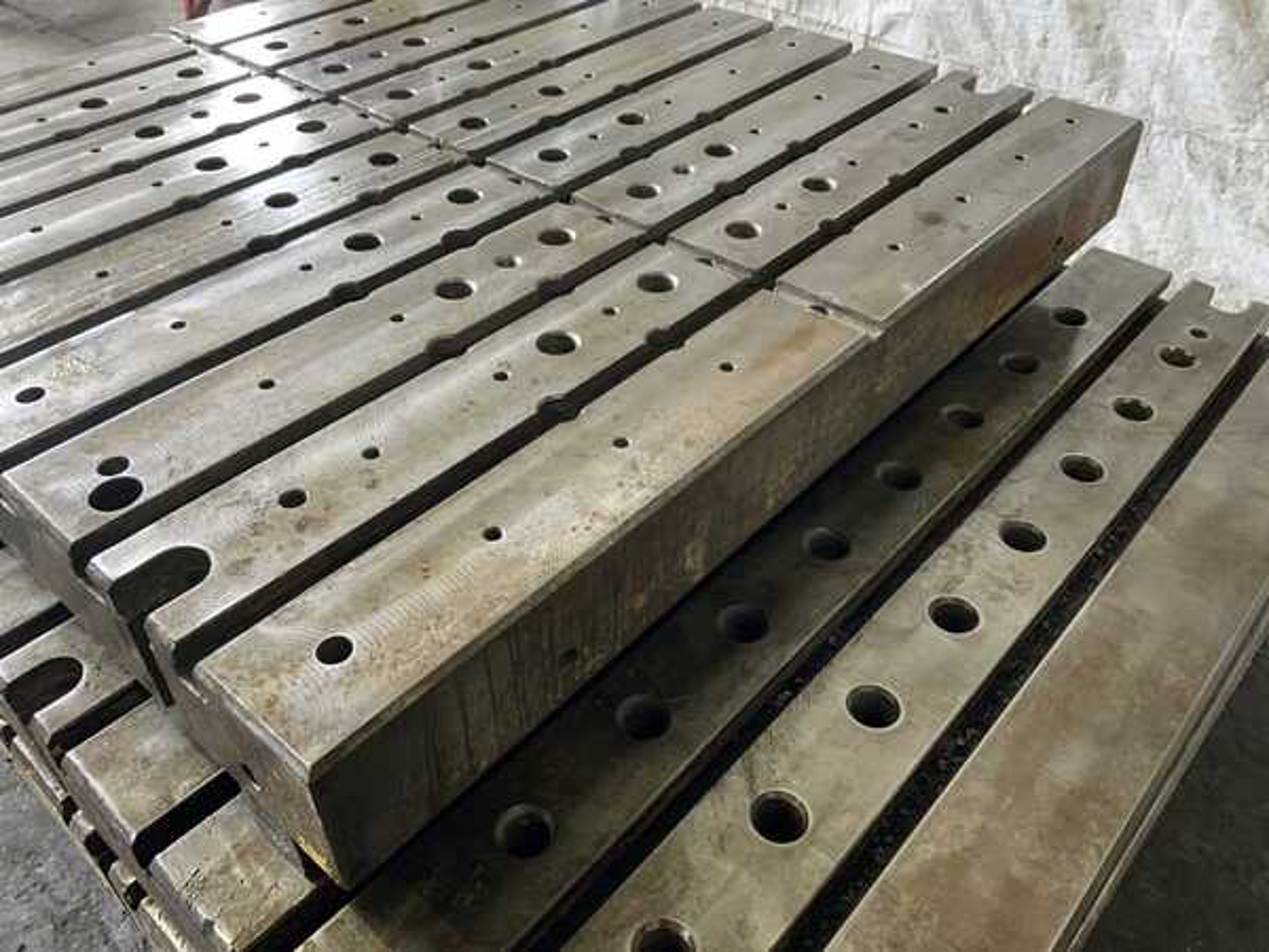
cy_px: 476
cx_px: 634
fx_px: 1063
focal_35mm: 29
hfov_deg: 61.7
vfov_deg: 48.2
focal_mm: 3
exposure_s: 1/60
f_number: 1.8
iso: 100
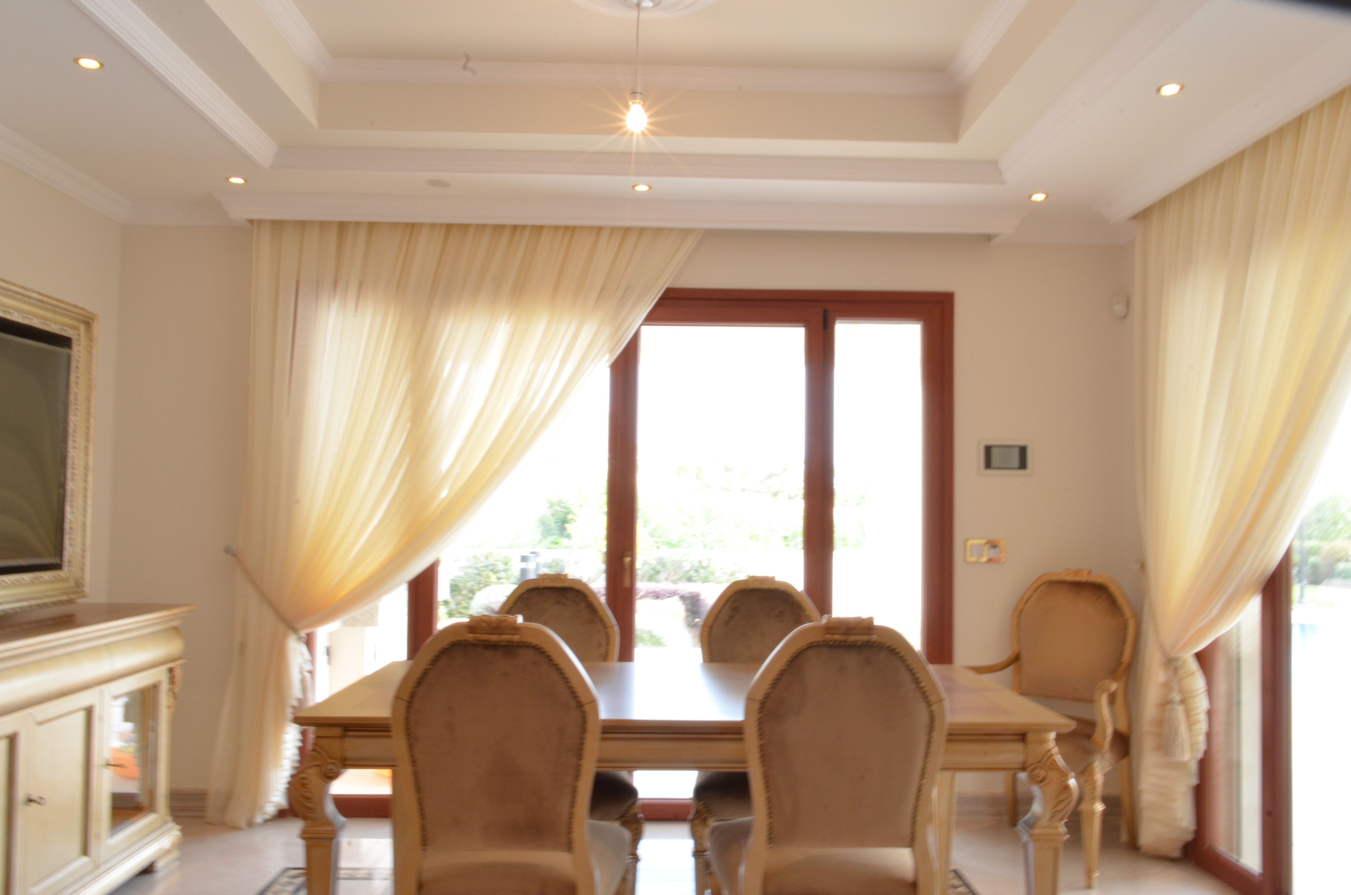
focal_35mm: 30
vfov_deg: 43.4
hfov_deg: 62.0
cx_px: 676
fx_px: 1124
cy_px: 448
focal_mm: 20
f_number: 25
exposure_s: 1/4
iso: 640
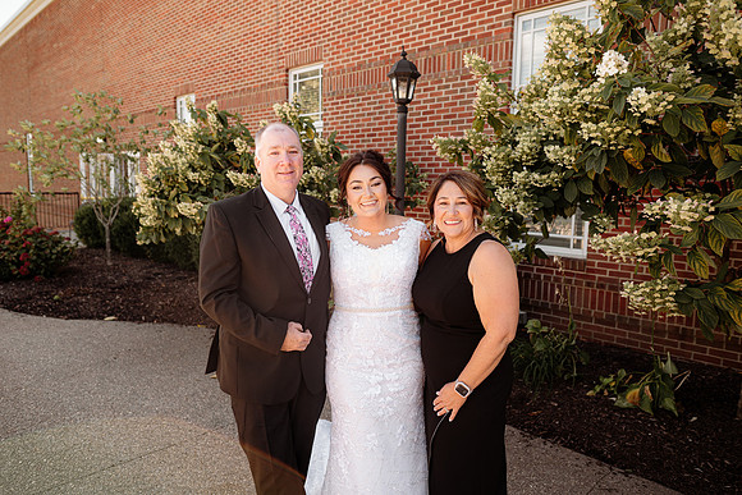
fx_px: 495
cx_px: 371
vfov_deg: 53.2
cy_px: 248
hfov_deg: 73.7
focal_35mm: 24
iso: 160
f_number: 2.8
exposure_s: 1/400
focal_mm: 24
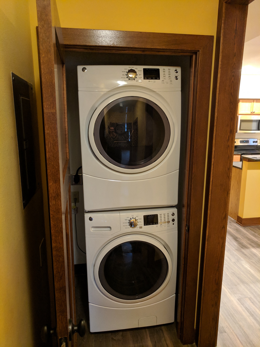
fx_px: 260
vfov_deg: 67.3
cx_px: 130
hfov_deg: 53.1
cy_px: 174
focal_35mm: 26
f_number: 2
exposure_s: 1/30
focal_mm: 4.67
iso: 670
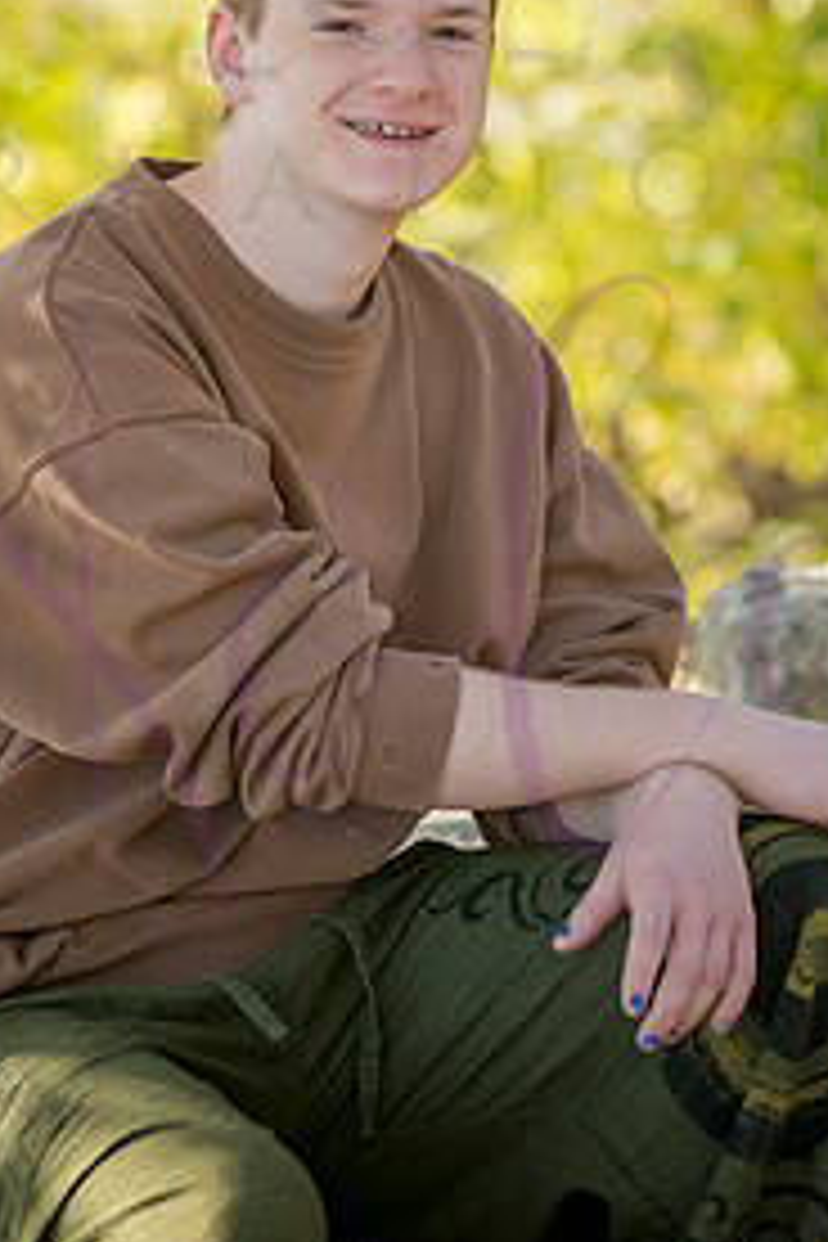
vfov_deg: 9.3
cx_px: 410
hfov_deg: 6.2
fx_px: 7589
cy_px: 342
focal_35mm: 220
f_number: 4
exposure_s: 1/640
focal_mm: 135
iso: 400
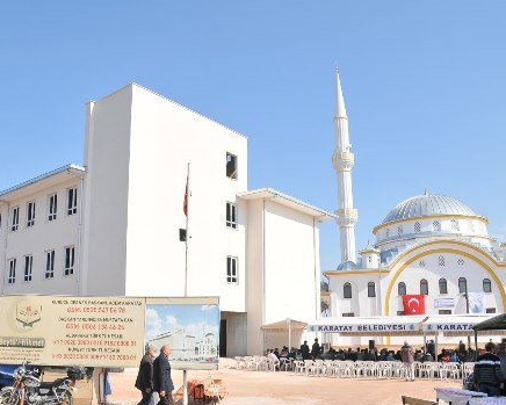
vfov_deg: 44.4
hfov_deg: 54.1
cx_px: 229
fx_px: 494
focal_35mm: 33
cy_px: 238
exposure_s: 1/320
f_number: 9
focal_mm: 16
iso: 200
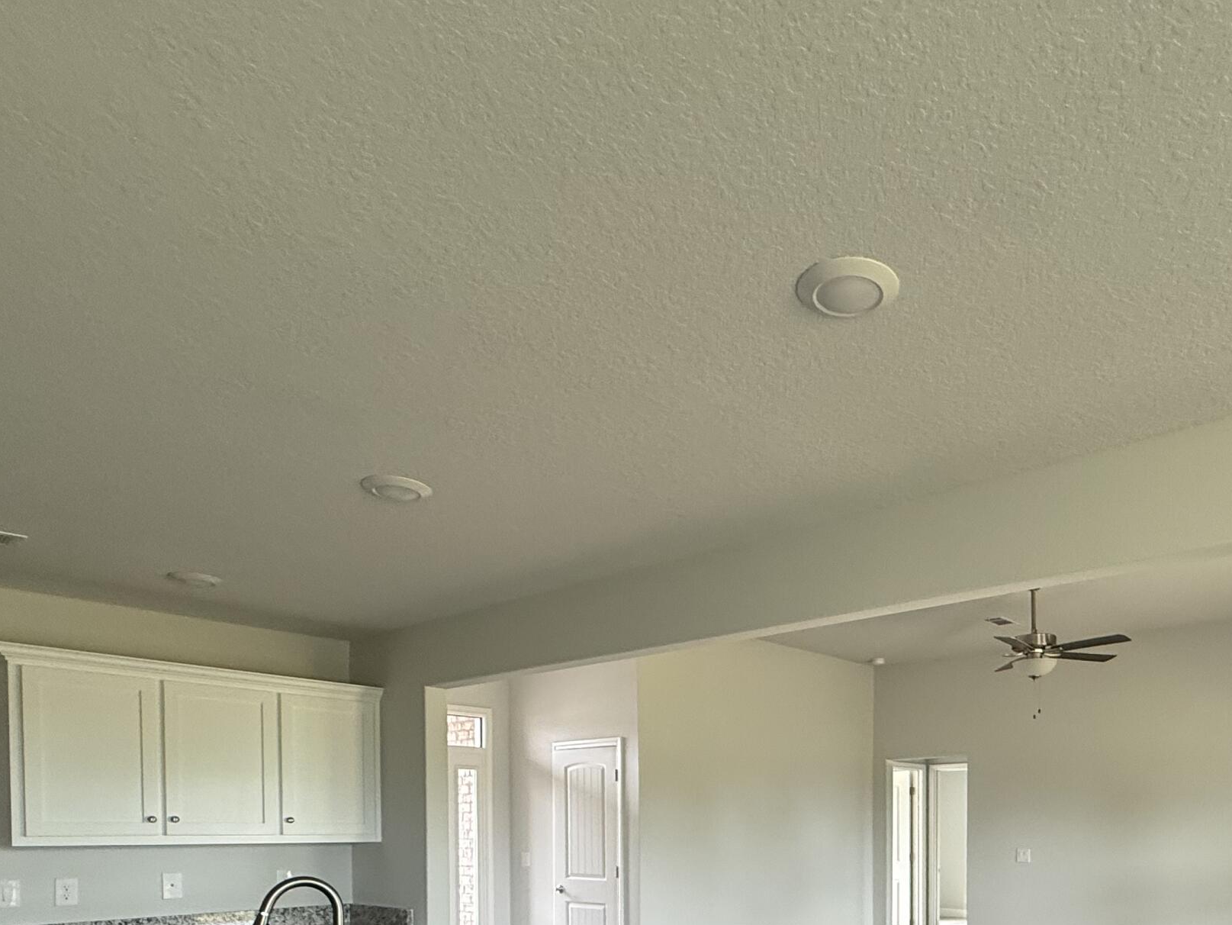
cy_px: 852
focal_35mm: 26
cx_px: 810
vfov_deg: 47.1
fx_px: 926
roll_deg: -1.3
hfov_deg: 65.7
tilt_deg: -1.4
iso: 160
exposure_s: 1/99
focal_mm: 2.22
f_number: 2.2
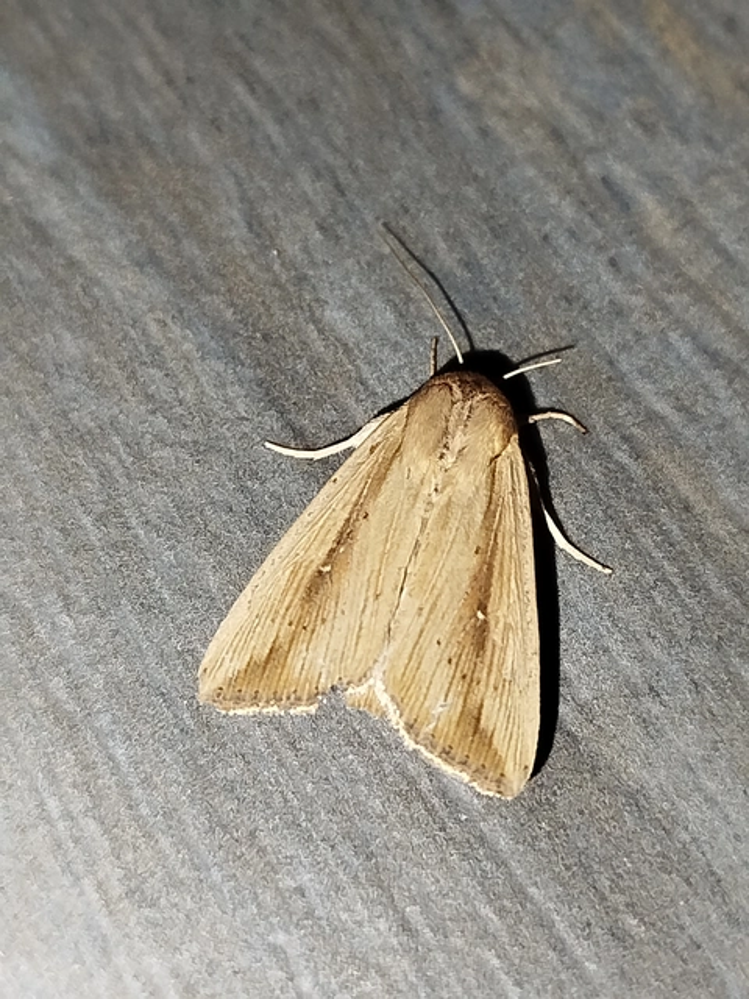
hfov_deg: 22.6
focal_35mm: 65
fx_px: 1875
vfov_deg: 29.8
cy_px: 500
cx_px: 374
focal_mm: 5.31
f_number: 1.7
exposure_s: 1/50
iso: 250
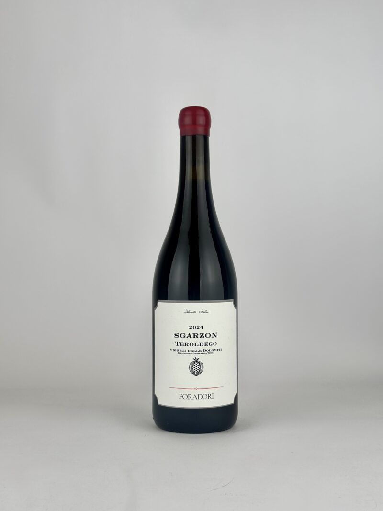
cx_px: 192
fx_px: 708
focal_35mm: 48
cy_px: 256
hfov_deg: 30.3
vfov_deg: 39.7
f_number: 1.78
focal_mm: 6.86
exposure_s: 1/1185
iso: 80
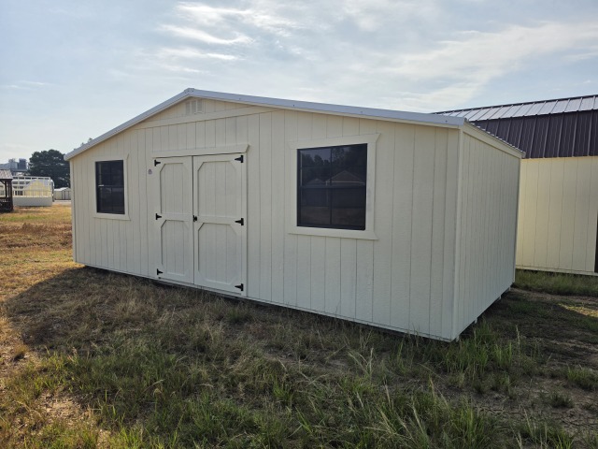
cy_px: 224
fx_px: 397
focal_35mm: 23
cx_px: 299
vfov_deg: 58.9
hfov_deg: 73.9
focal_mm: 6.5
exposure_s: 1/7939
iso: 25
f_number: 1.4
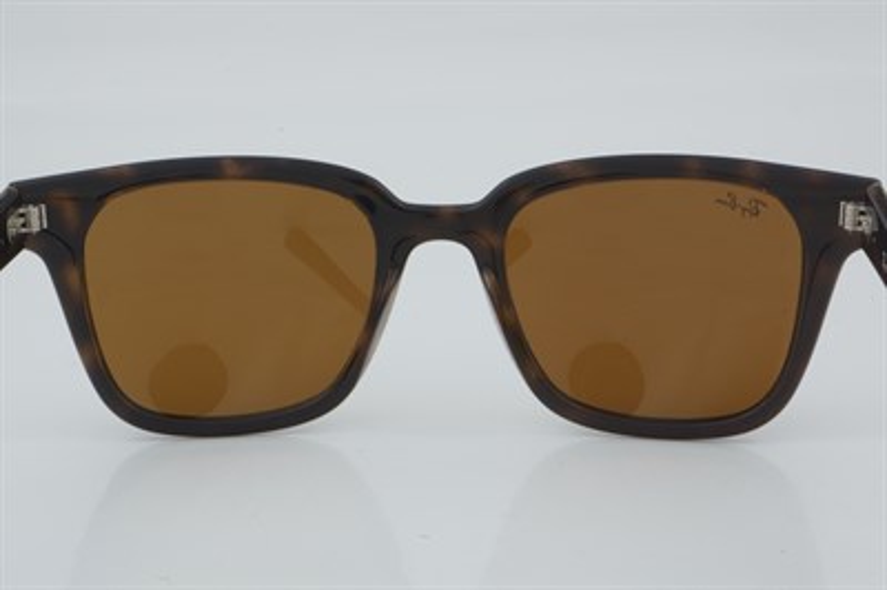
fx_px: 2031
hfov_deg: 24.6
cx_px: 444
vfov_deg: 16.5
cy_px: 295
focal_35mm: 82
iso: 100
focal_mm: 55
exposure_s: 1/4
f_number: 29
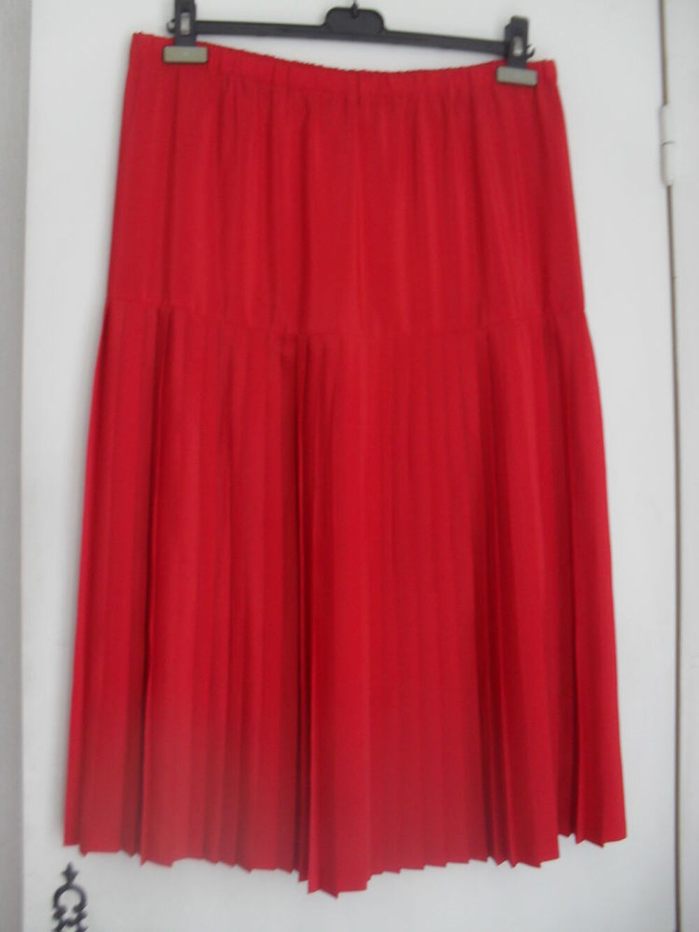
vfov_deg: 52.6
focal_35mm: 35
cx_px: 350
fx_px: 942
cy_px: 466
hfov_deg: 40.7
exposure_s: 1/45
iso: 160
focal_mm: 6.3
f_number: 3.2
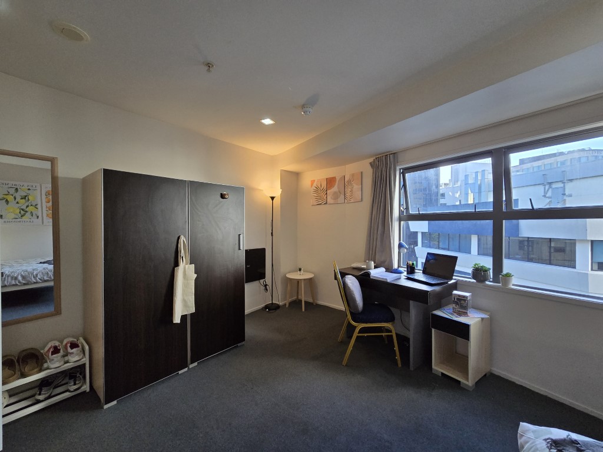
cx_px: 302
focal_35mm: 13
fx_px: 226
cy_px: 226
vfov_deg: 89.9
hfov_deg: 106.2
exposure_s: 1/359
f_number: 2.2
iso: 250
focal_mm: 2.2
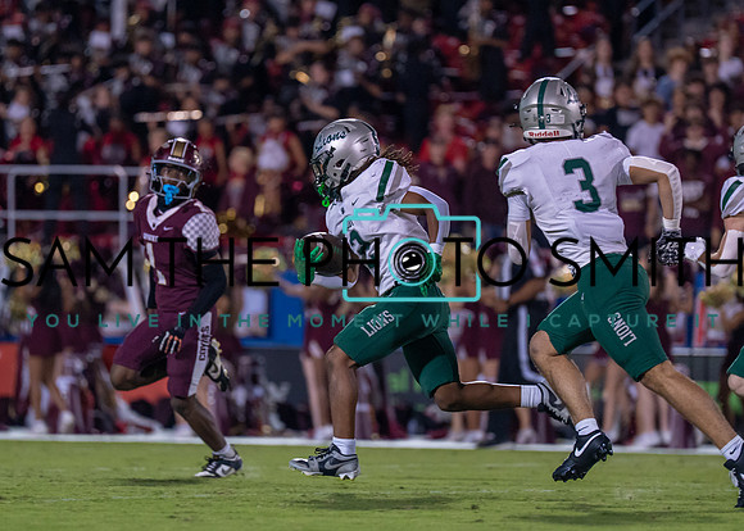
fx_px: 7415
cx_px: 338
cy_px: 260
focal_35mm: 351
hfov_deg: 5.7
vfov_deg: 4.1
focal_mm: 200
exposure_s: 1/1250
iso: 1600
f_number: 2.8
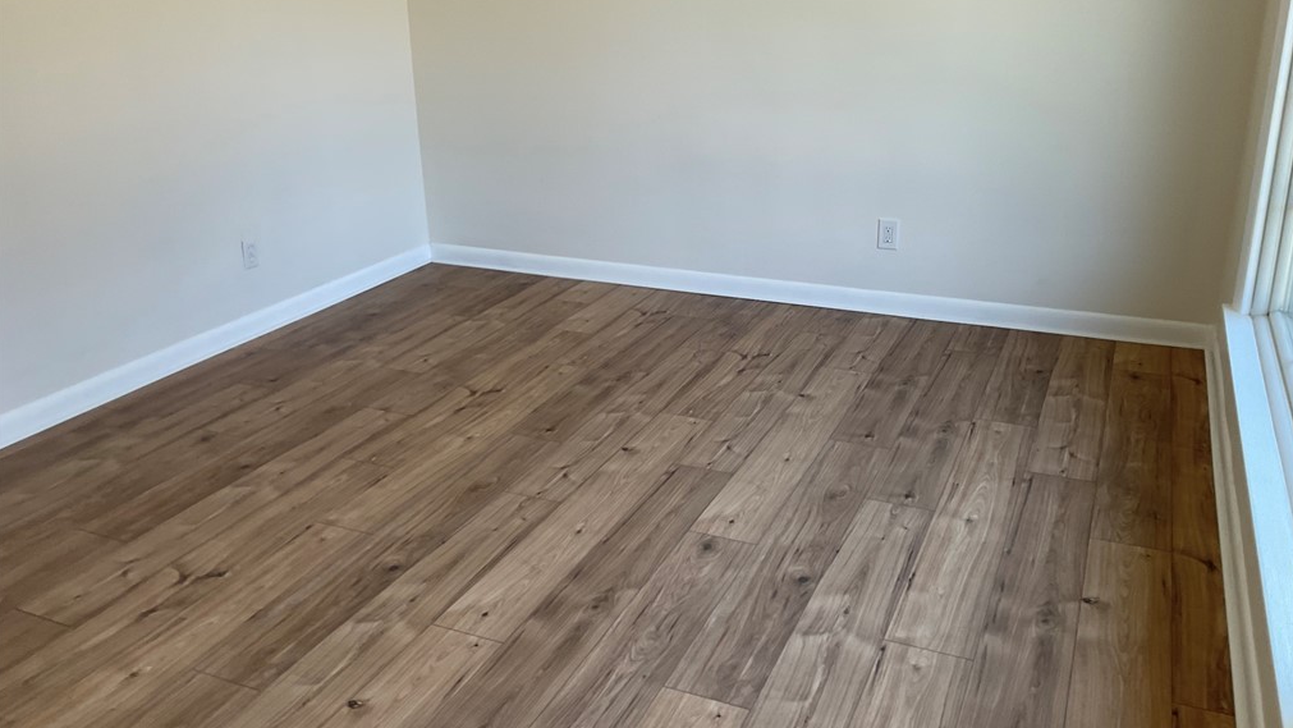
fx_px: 1097
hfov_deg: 61.0
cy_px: 319
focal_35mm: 32
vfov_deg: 36.6
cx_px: 650
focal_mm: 3
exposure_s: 1/120
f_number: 1.8
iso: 32
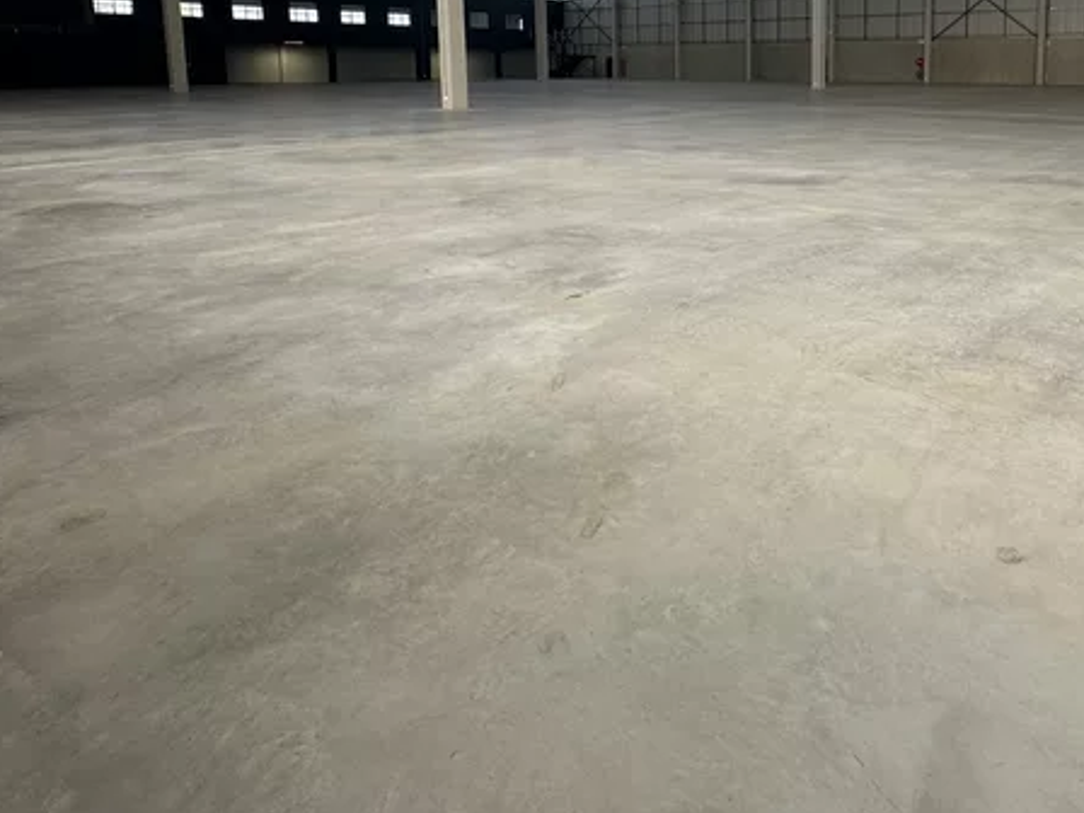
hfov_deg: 66.7
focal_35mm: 25
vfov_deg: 51.4
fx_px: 783
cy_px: 160
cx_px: 757
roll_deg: +0.3
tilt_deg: -7.2
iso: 50
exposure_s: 1/99
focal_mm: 2.22
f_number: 2.2
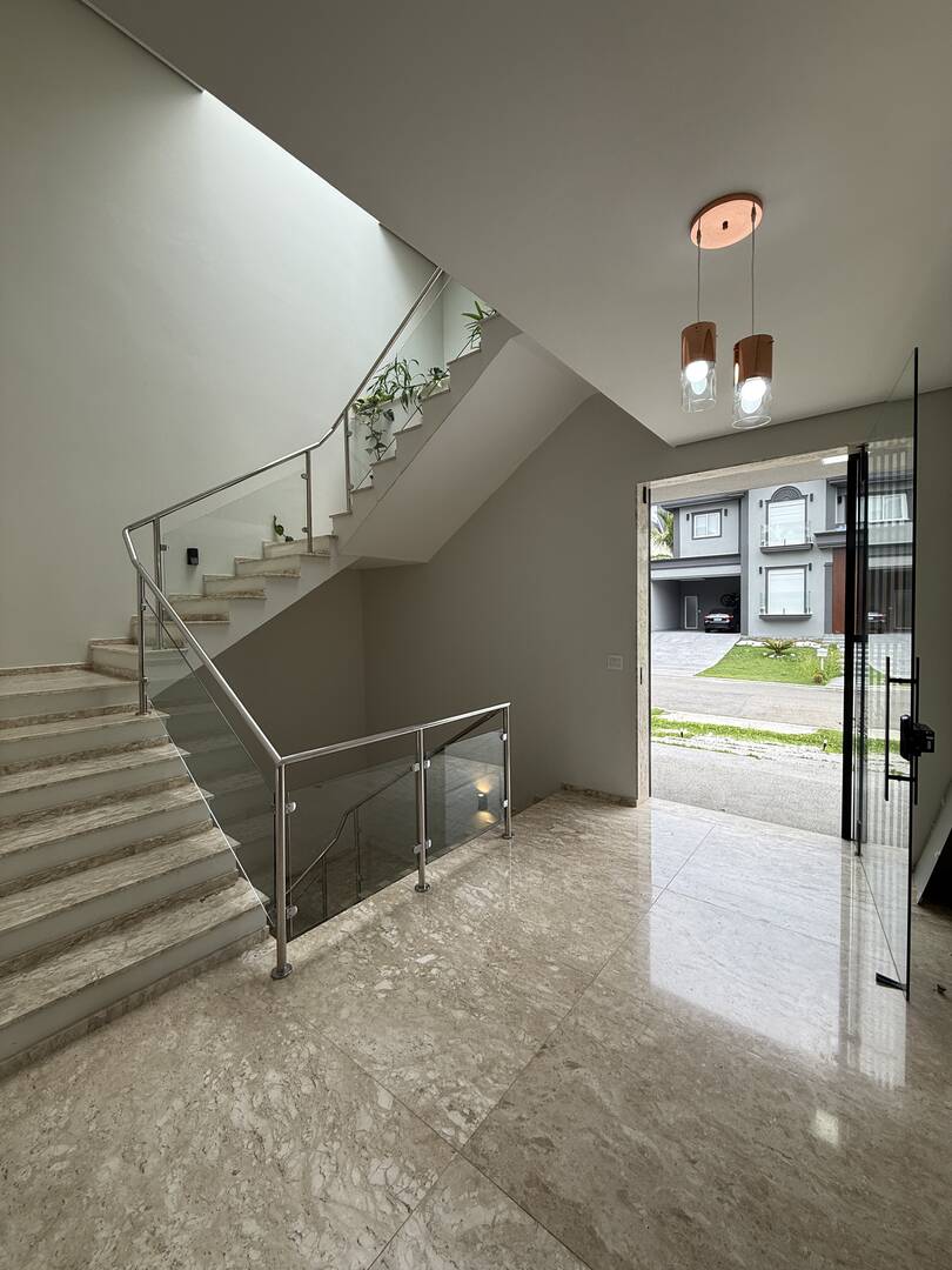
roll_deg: -0.5
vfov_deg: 102.1
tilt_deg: -0.7
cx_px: 476
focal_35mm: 14
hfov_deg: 85.7
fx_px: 513
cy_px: 635
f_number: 2.2
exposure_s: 1/203
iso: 50
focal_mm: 2.22
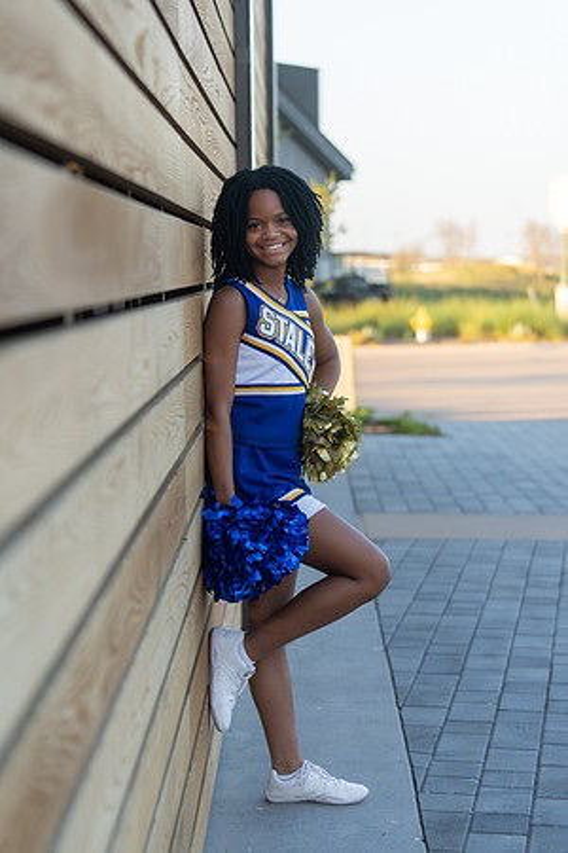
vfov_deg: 28.8
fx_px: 1657
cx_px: 284
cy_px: 426
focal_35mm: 70
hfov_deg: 19.5
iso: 200
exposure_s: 1/320
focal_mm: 70
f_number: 2.8
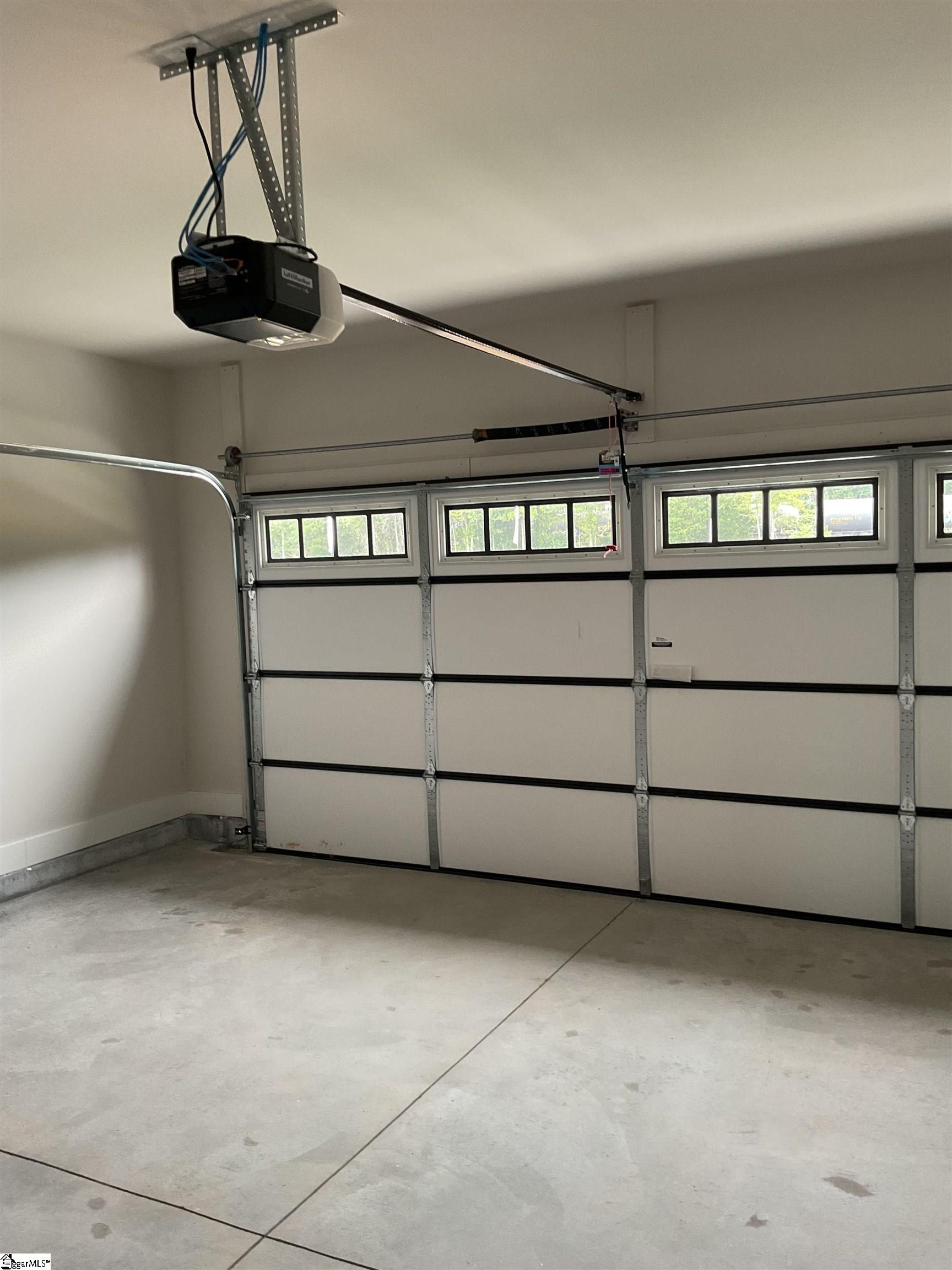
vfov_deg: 61.7
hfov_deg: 48.2
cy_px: 635
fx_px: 1063
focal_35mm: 29
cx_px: 476
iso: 100
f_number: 1.8
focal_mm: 3
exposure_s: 1/60
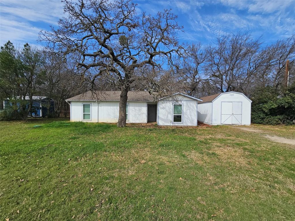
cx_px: 148
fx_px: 111
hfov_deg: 106.2
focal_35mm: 13
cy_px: 110
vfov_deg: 89.9
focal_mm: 2.2
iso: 50
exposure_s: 1/2953
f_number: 2.2
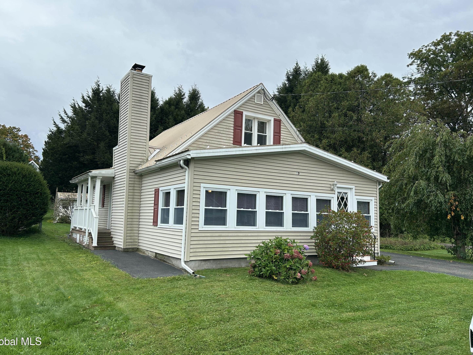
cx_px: 233
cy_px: 174
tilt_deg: +6.5
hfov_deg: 65.3
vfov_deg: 51.4
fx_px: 369
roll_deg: -1.3
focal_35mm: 27
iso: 50
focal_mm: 5.7
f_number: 1.5
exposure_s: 1/1488
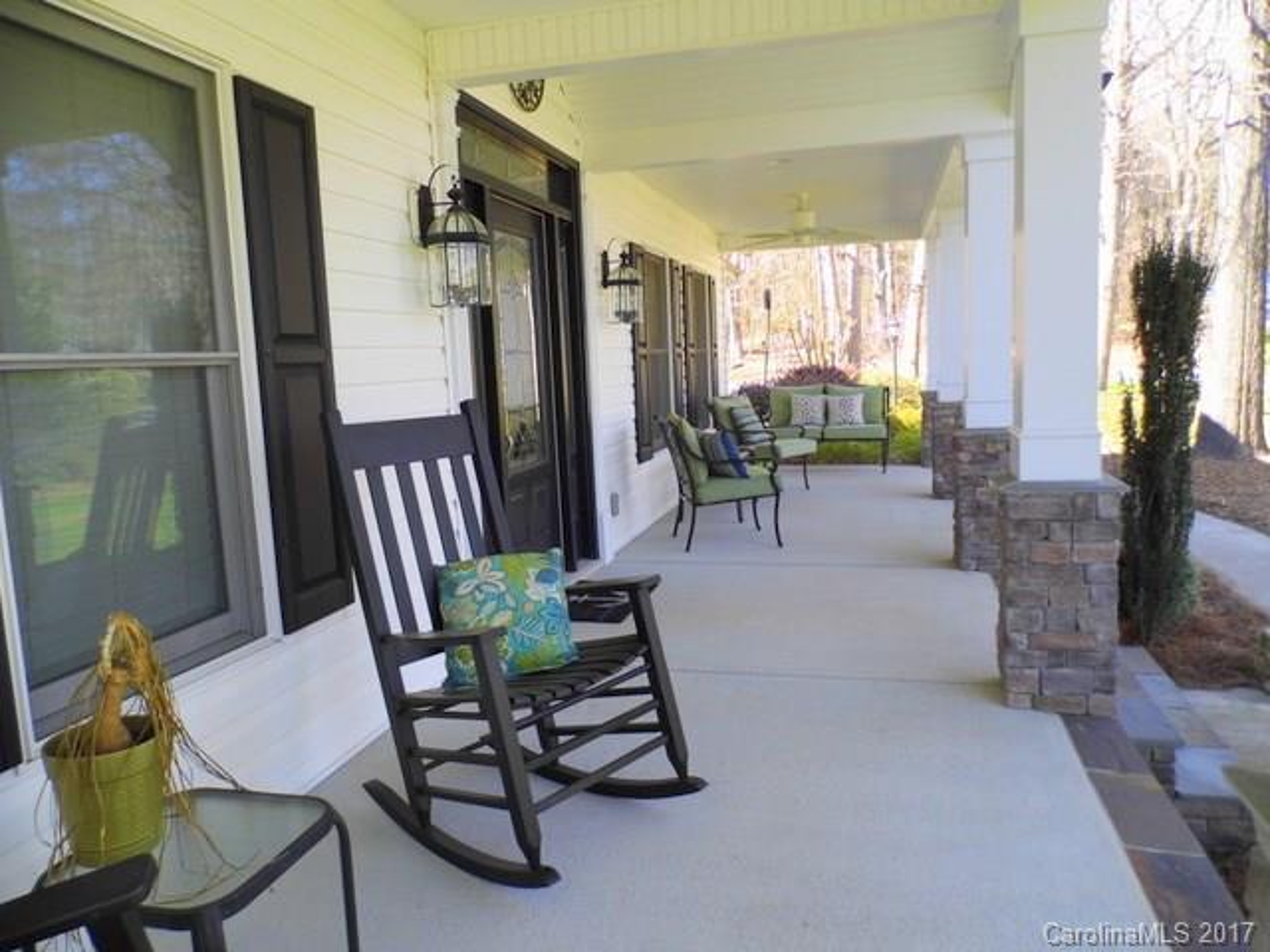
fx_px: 917
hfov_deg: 69.4
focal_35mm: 25
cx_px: 635
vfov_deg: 54.9
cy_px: 476
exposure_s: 1/152
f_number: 3.1
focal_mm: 4.46
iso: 100
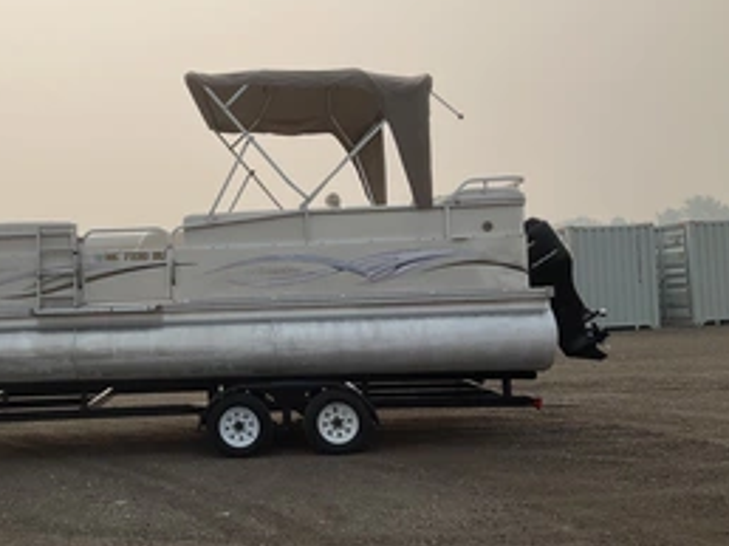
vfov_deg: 32.1
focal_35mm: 45
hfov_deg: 40.9
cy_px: 277
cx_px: 181
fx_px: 947
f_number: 1.8
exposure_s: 1/3788
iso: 25
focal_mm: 3
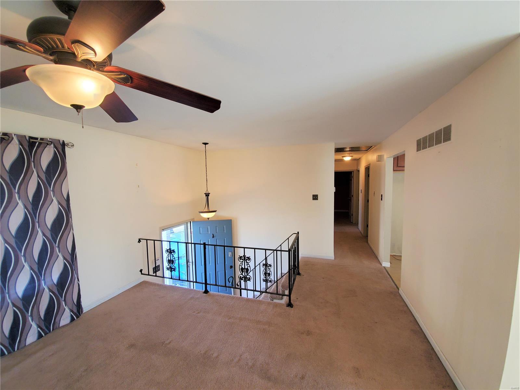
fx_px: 195
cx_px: 260
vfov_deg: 89.9
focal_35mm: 13
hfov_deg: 106.2
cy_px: 195
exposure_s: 1/59
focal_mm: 1.8
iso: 160
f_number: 2.2
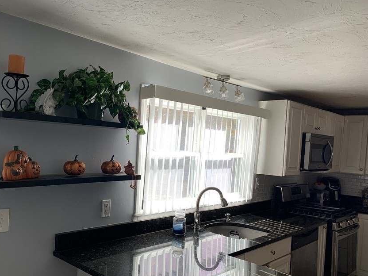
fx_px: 340
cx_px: 142
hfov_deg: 56.3
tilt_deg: -1.6
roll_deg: -2.8
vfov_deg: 44.0
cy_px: 159
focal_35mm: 32
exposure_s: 1/121
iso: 32
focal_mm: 4.25
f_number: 1.8
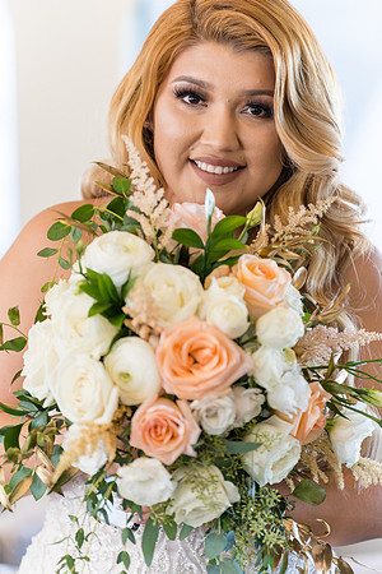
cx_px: 191
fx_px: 2865
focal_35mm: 180
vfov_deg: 11.4
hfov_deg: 7.6
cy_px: 287
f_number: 2.8
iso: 400
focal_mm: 180
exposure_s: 1/250
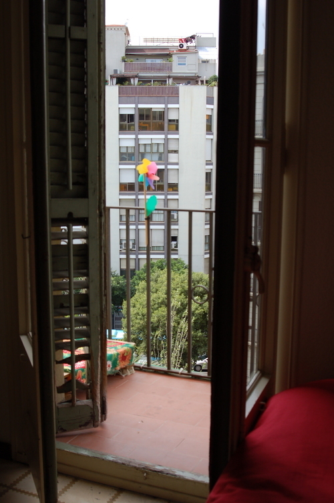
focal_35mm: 42
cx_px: 167
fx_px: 586
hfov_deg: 31.8
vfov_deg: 46.4
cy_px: 252
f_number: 7.1
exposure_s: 1/160
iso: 200
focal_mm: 28
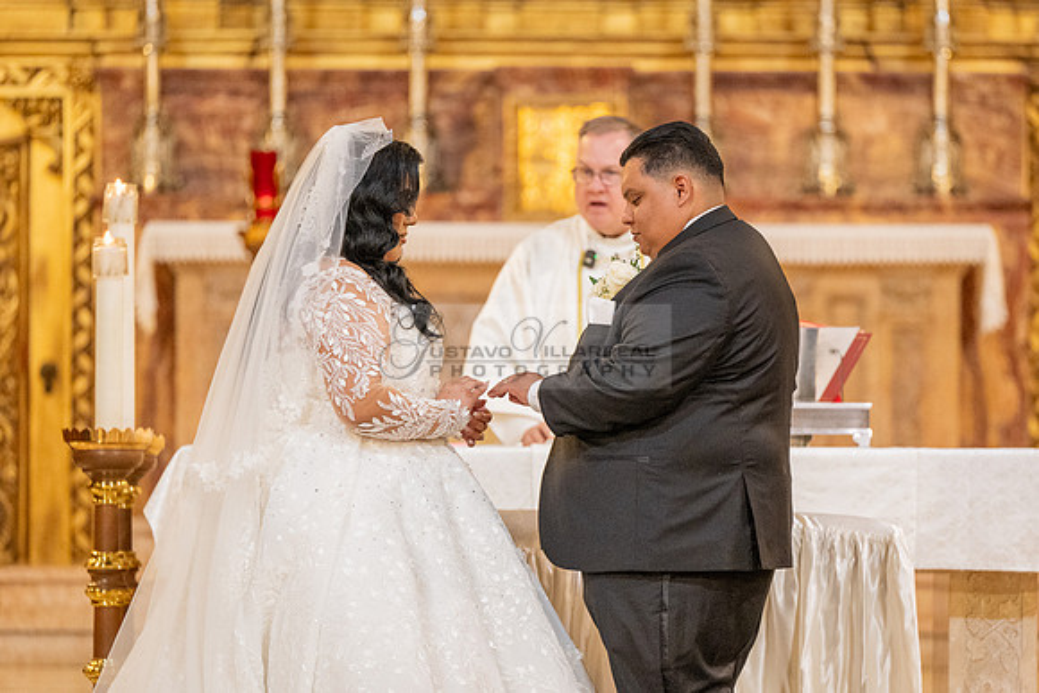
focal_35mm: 251
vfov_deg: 5.5
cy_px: 340
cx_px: 583
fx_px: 7250
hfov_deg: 8.2
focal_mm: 200
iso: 2000
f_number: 2.8
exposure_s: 1/160
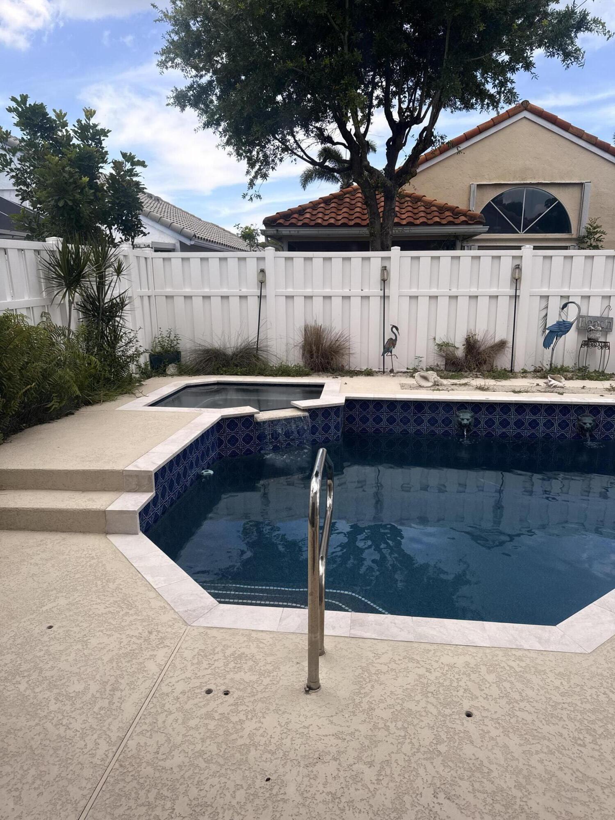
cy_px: 410
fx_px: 569
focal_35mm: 24
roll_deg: +0.7
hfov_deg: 56.8
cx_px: 308
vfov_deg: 71.6
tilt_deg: -8.2
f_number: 1.78
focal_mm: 6.76
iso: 80
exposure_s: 1/796
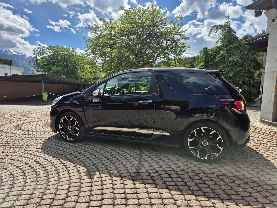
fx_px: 184
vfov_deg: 58.9
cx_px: 138
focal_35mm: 23
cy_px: 104
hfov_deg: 73.9
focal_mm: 5.4
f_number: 1.8
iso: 25
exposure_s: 1/2488
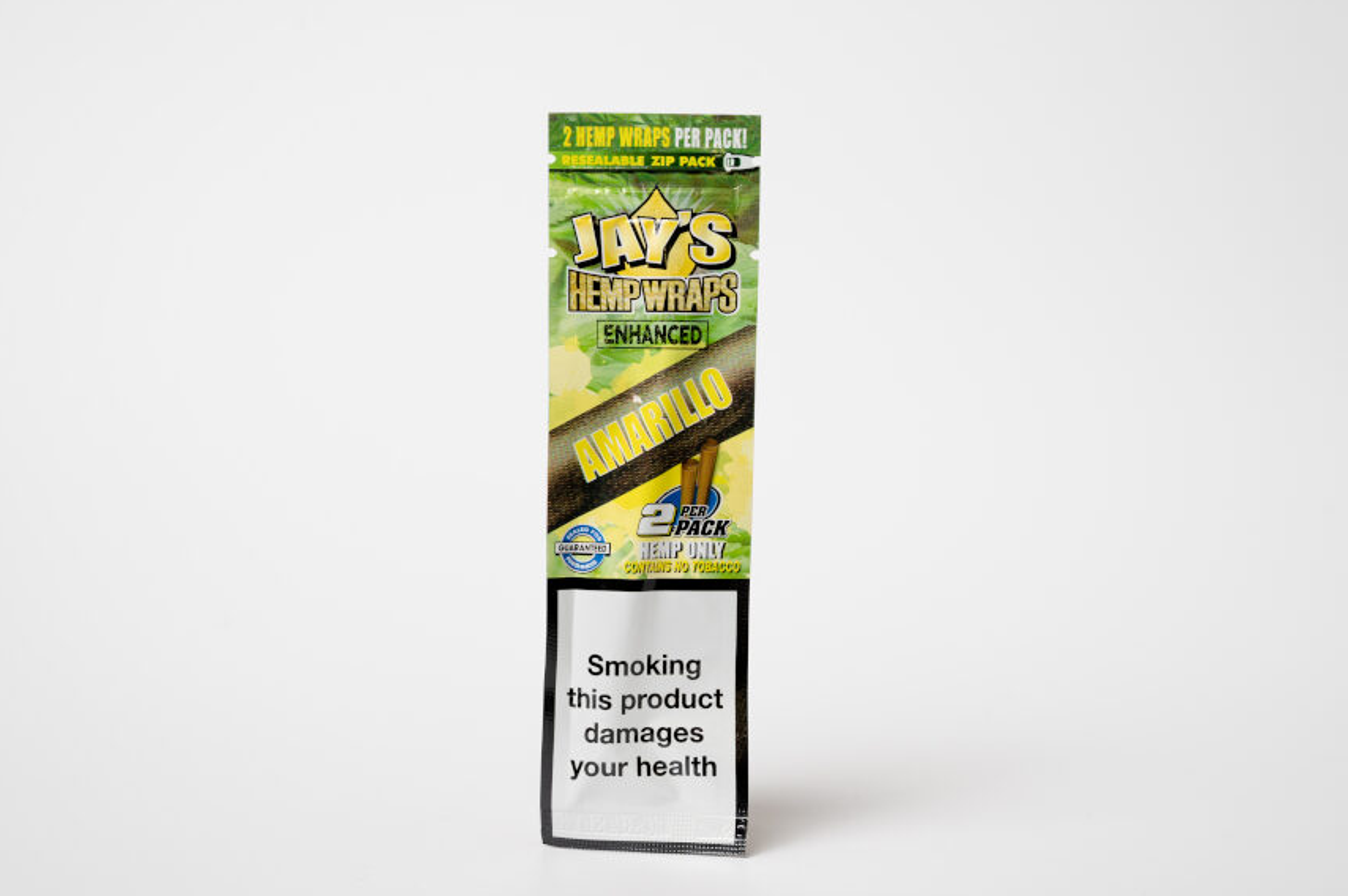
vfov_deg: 16.6
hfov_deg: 24.8
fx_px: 3068
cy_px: 454
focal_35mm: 82
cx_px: 647
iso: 400
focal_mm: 70
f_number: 8
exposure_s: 1/30
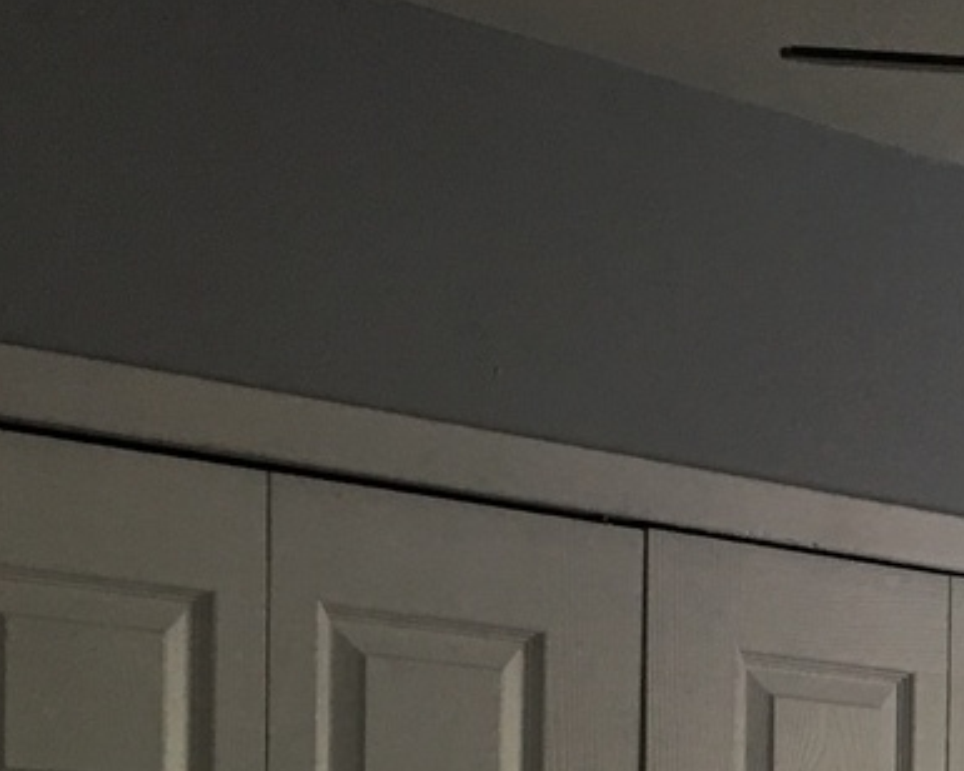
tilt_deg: -2.4
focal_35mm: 106
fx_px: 3024
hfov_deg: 16.1
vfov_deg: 13.5
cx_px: 1580
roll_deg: -1.5
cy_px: 1222
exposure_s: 1/15
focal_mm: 4.15
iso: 40
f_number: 2.2
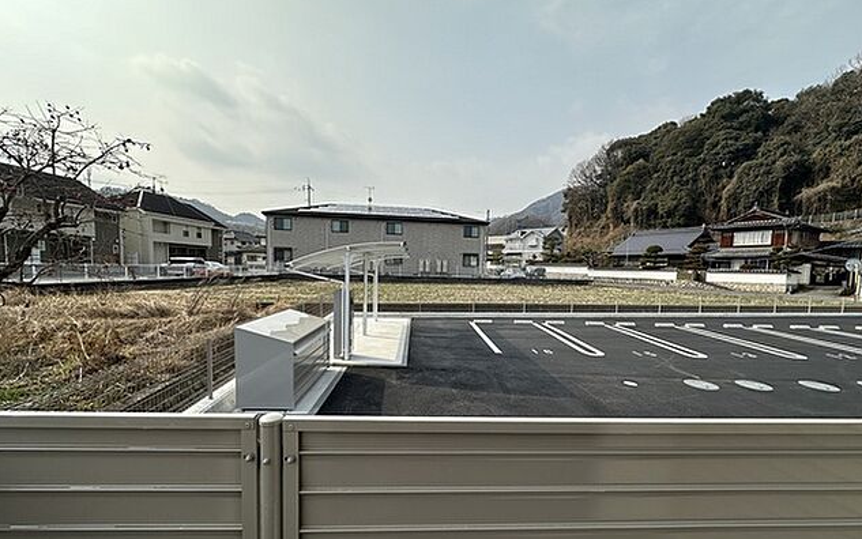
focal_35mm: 15
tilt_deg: -4.1
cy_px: 295
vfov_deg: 74.6
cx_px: 430
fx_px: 352
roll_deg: -1.4
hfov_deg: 101.4
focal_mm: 2.22
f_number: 2.2
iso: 50
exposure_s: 1/2053
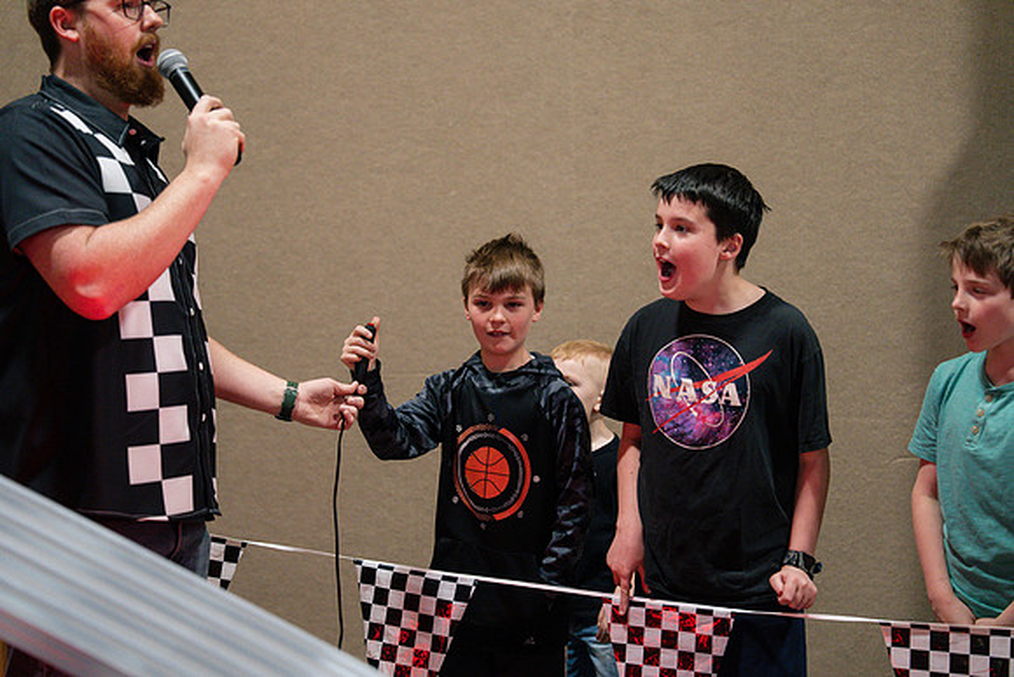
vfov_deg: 19.5
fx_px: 1972
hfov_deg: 28.8
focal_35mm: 70
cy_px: 338
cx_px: 507
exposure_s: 1/320
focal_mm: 70
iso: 2500
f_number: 2.8
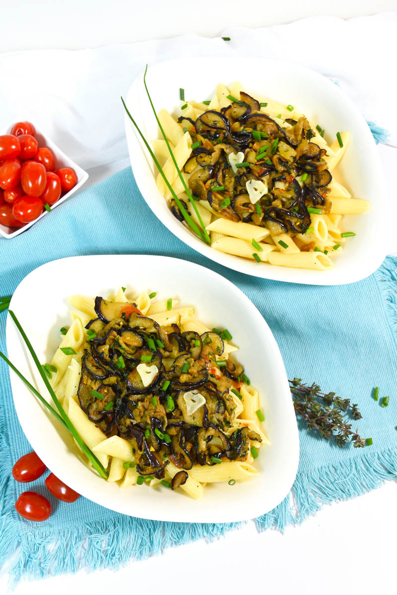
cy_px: 298
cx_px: 198
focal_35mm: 42
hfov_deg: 31.9
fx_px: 695
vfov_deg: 46.4
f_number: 5.6
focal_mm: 28
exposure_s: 1/60
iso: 800
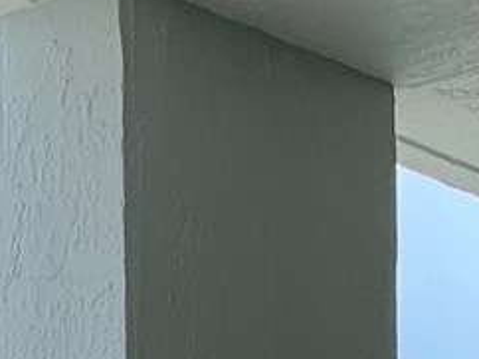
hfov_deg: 11.5
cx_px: 121
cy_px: 1063
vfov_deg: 7.6
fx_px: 2378
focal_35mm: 172
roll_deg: +1.2
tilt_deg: -4.4
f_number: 1.8
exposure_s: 1/887
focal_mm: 4.25
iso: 25
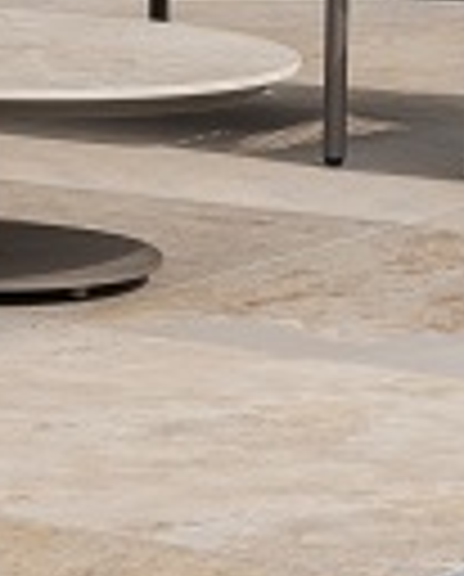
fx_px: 4995
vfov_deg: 6.4
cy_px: -652
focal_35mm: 292
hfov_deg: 5.2
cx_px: -383
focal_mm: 45
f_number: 16
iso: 400
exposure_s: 1/125
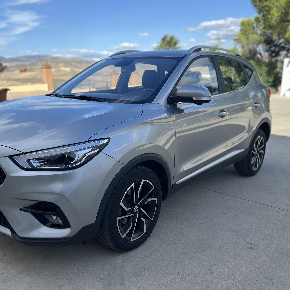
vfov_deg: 52.5
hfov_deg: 52.1
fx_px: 294
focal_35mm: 31
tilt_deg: -14.2
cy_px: 144
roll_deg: +2.4
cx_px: 113
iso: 50
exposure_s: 1/2252
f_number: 1.5
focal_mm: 5.7
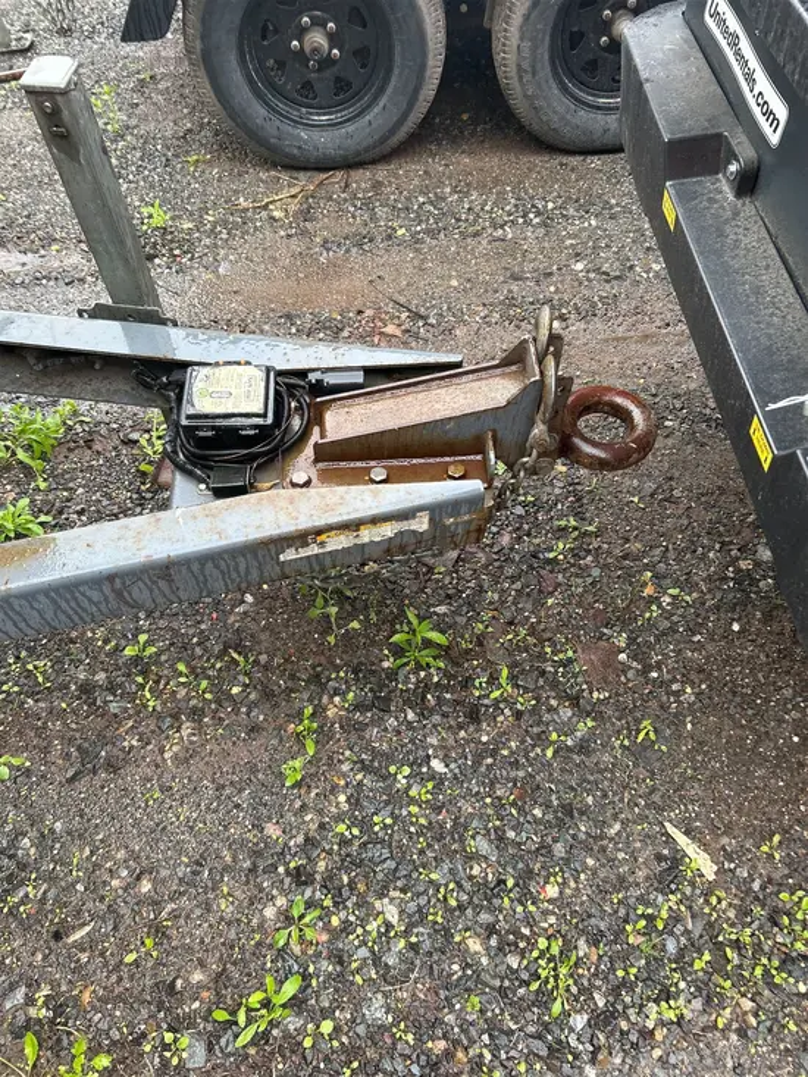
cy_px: 538
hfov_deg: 53.1
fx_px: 809
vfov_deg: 67.3
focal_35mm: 26
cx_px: 404
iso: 80
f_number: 1.5
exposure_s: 1/121
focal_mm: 5.7
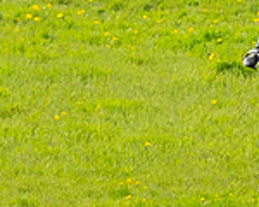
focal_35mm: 3706
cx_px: 648
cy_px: -4
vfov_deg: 0.4
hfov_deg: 0.5
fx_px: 28408
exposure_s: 1/2500
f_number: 4
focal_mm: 300
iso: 800
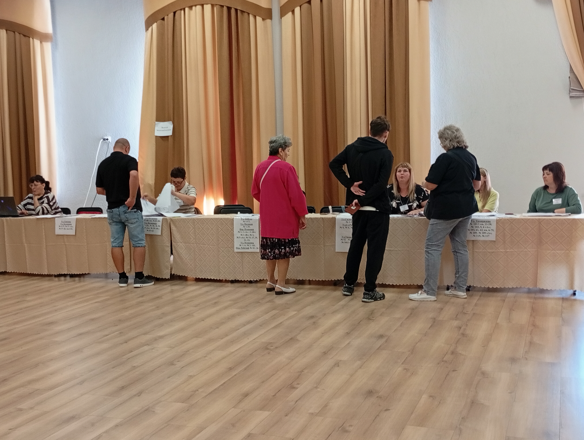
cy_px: 220
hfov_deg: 45.7
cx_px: 292
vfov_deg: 35.2
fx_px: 693
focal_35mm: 41
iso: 263
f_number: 1.8
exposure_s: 1/33.3
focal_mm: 3.98
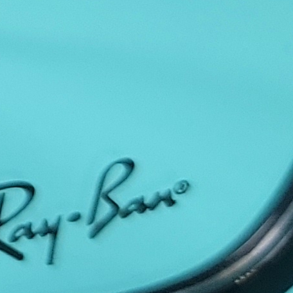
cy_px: -138
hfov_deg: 7.5
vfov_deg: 8.4
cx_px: -605
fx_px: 1944
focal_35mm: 203
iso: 200
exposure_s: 1/100
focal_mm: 5.4
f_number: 1.8
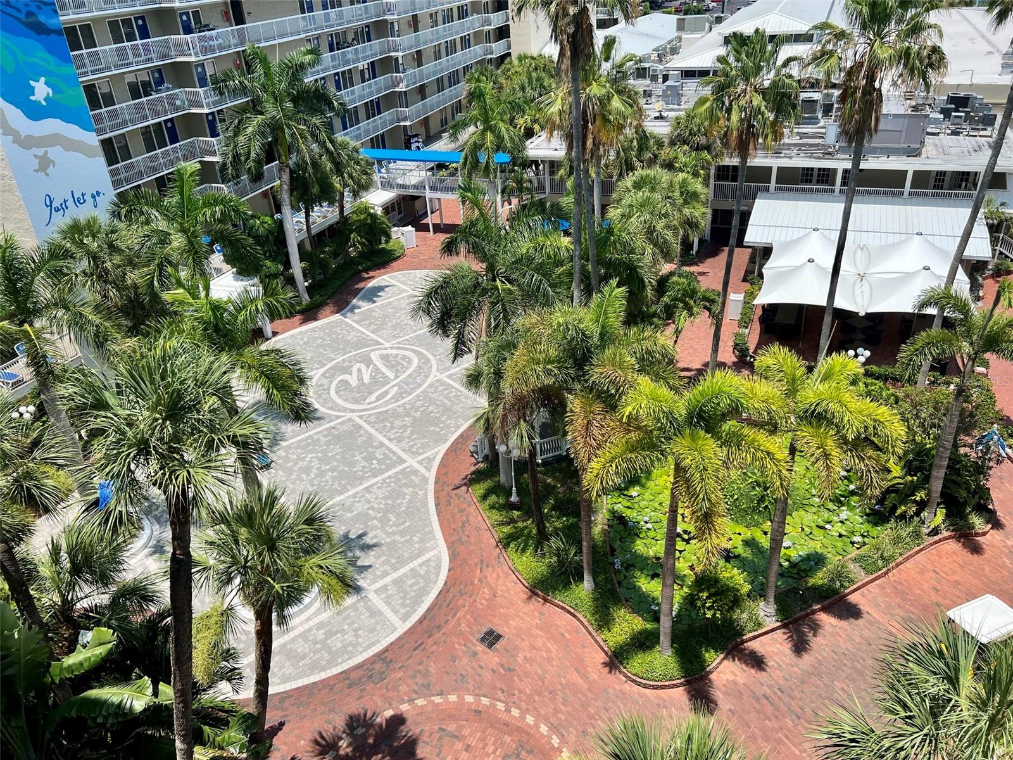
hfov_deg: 67.3
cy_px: 380
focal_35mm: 26
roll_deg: +5.1
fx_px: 761
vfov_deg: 53.1
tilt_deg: -28.9
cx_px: 506
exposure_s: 1/4630
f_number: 1.5
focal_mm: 5.7
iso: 50
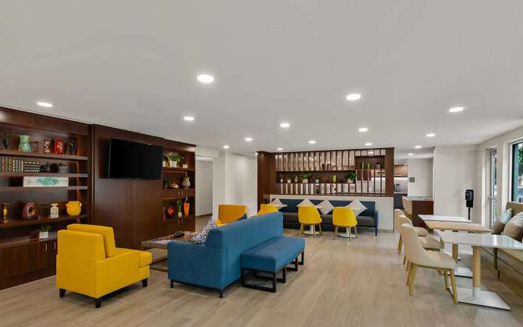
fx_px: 250
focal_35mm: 18
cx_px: 258
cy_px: 170
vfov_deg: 66.4
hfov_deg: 92.6
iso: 320
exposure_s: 1/8
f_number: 7.1
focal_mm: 11
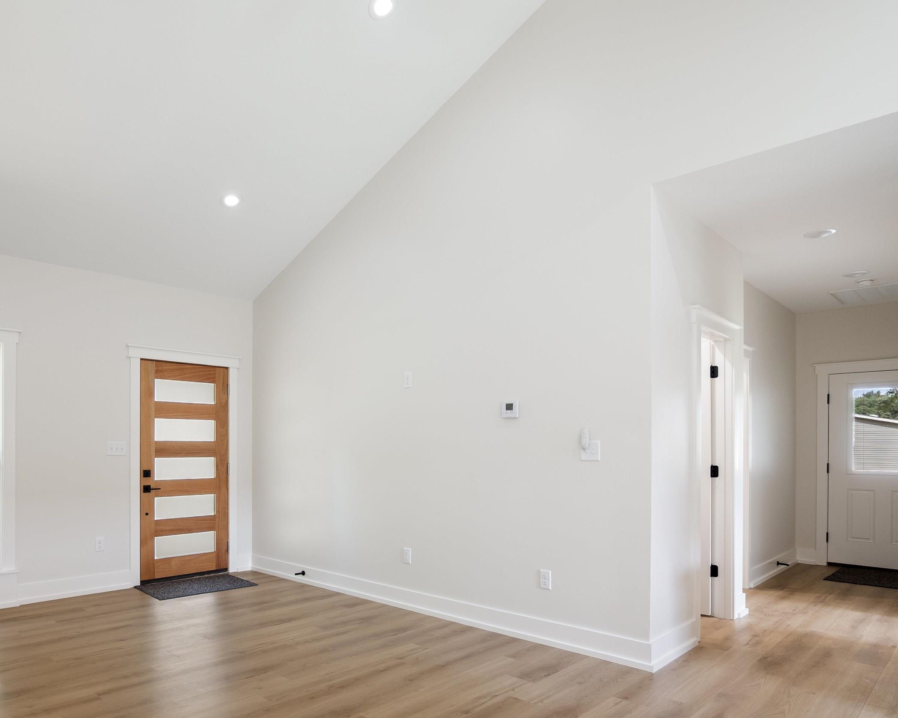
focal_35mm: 22
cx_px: 346
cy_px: 432
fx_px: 585
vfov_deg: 62.5
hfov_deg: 74.0
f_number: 5.6
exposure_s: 1/20
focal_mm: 16
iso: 1250
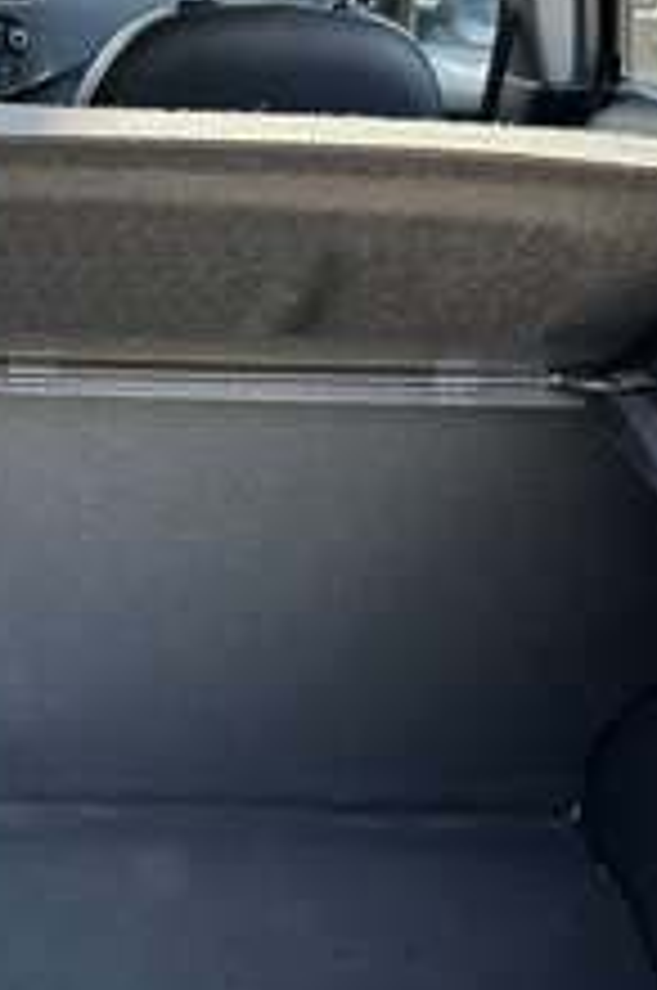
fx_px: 1593
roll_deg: -3.1
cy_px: 538
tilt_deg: -27.8
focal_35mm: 58
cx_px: 4
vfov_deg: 34.5
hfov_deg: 22.4
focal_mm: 6.86
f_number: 1.78
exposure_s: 1/172
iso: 100
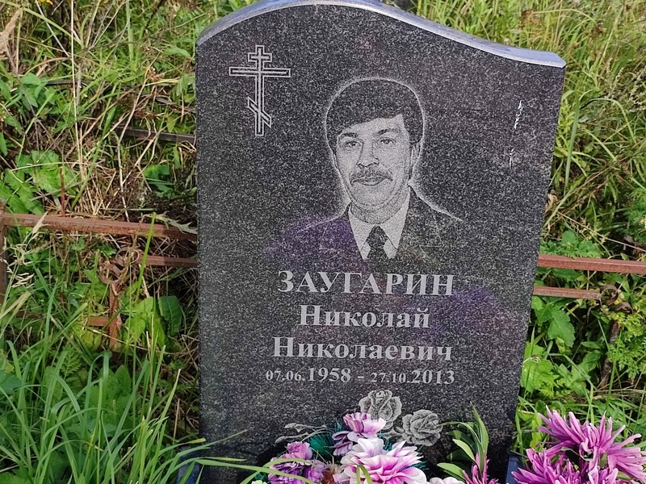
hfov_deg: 69.4
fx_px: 467
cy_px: 242
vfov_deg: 54.9
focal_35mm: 25
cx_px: 323
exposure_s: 1/311
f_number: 1.9
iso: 50
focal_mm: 6.04
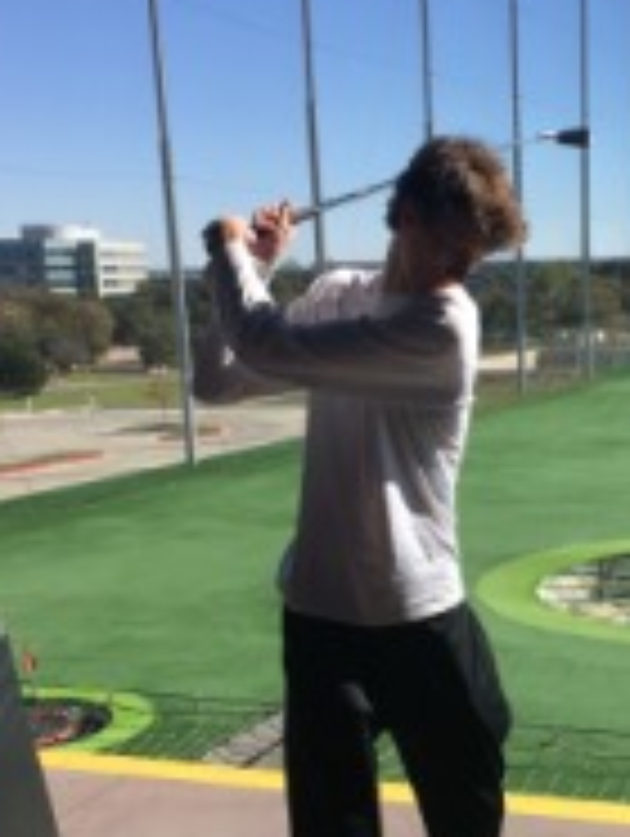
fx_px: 1380
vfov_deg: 33.2
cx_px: 540
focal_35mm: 57
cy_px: 612
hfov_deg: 25.1
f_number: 2.2
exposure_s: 1/1183
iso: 25
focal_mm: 4.15
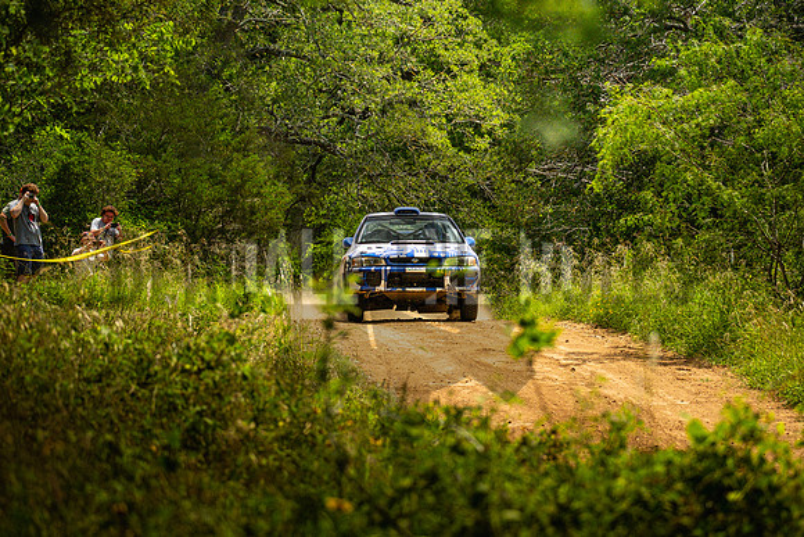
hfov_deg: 13.2
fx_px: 3462
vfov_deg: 8.9
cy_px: 268
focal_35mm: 155
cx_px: 402
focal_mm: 103.6
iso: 1600
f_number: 4.5
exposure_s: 1/3200
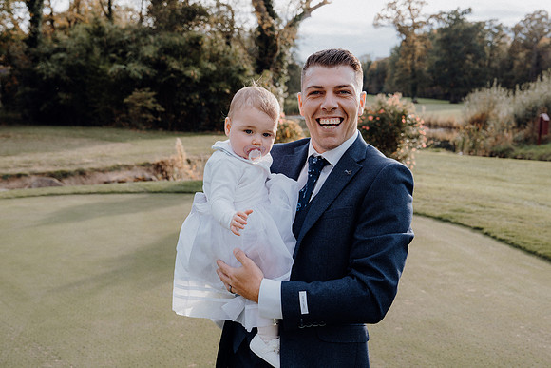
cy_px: 184
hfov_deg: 47.4
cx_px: 276
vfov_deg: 32.6
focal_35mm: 41
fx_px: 628
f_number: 5
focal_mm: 41
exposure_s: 1/160
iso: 160
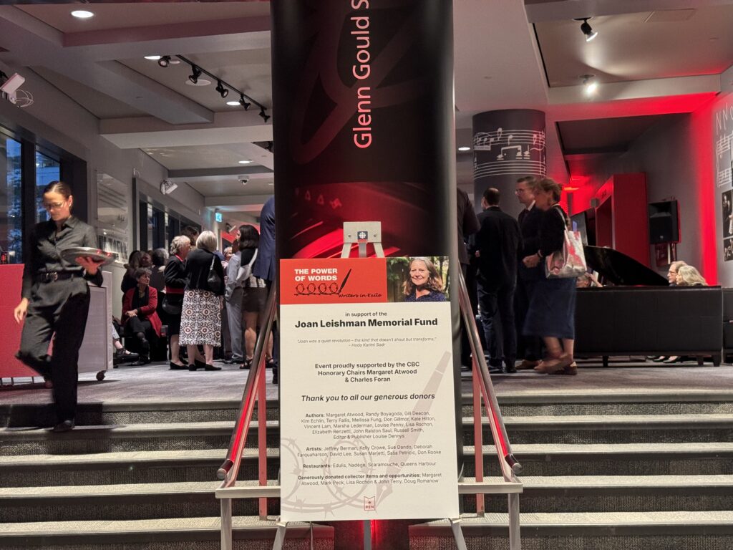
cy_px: 275
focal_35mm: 48
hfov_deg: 39.7
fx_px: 1016
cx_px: 366
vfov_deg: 30.3
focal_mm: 6.76
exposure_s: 1/40
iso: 320
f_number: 1.78
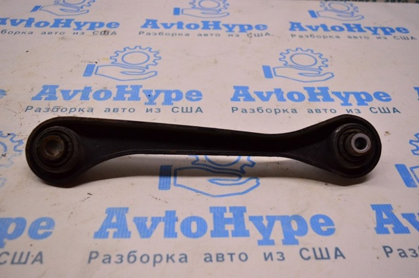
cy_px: 139
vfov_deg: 38.3
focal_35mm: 34
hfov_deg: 55.2
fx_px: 401
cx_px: 210
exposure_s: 1/400
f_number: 4
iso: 1600
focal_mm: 23
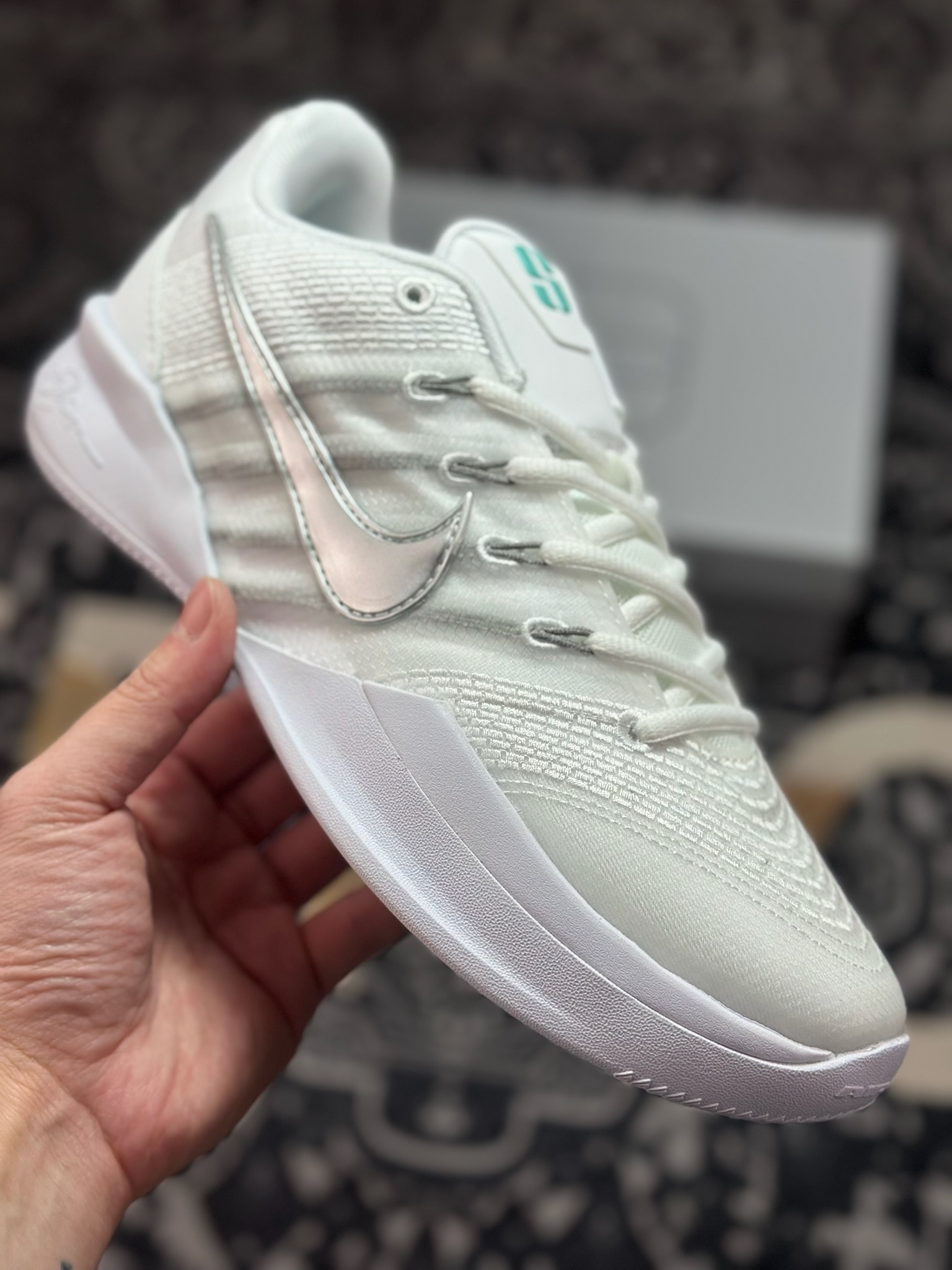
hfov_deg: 30.3
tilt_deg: -56.2
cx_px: 476
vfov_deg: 39.7
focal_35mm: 48
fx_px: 1760
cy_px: 635
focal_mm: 6.86
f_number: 1.78
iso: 80
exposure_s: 1/2114
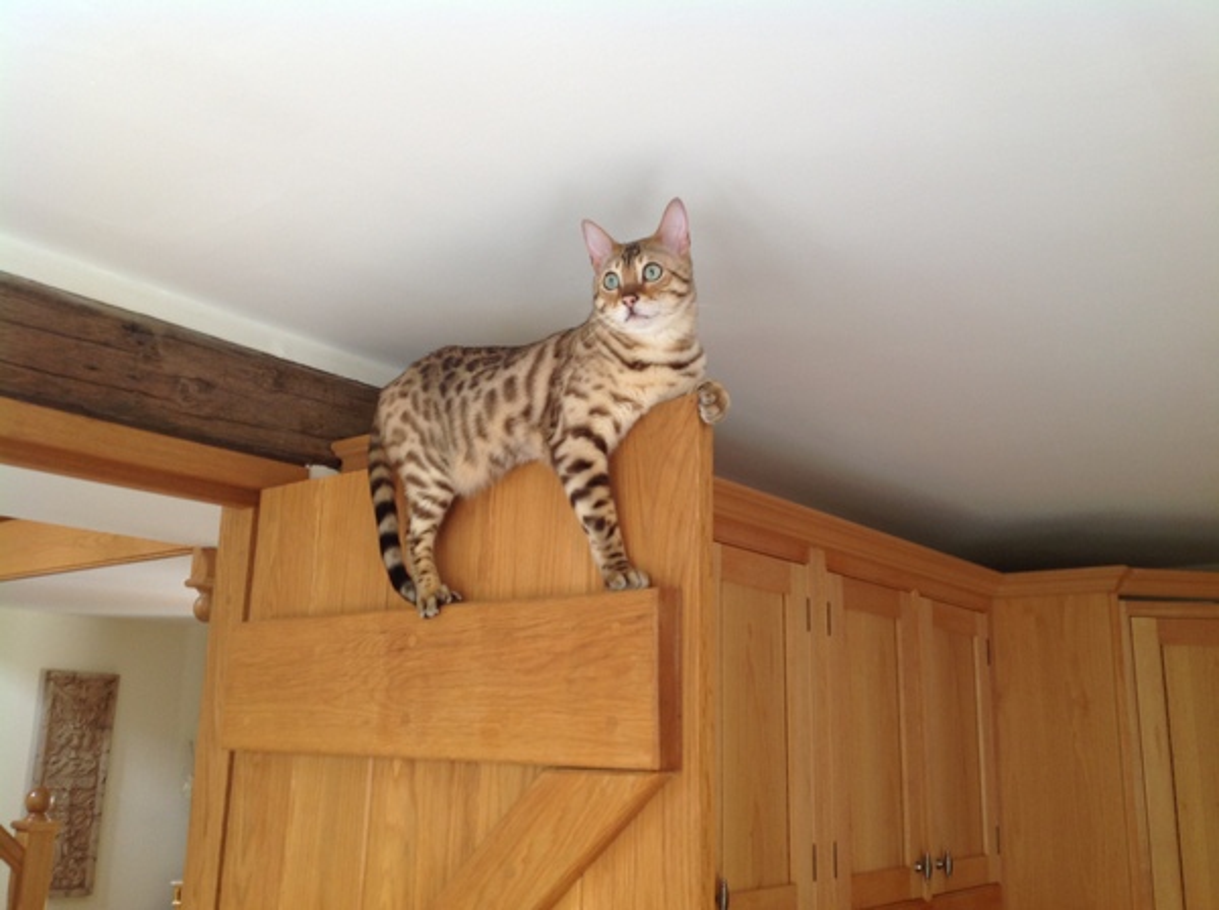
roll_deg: -1.0
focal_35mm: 35
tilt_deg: +14.9
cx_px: 610
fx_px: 1231
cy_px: 455
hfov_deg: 52.7
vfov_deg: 40.6
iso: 50
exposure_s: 1/17
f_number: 2.4
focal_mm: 4.28
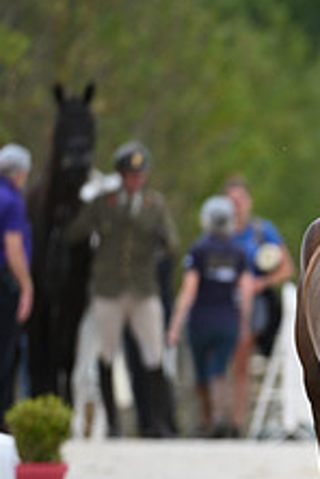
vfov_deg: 2.3
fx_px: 11839
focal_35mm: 888
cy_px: 389
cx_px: 623
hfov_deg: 1.5
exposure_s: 1/1600
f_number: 5.6
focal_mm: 340
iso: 640
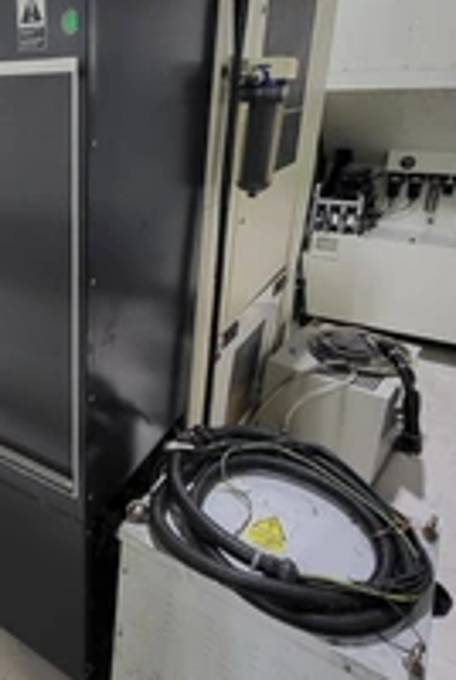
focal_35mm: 27
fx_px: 511
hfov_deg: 43.3
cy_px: 289
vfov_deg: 66.9
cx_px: 34
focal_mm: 1.74
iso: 250
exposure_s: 1/60
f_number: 2.2
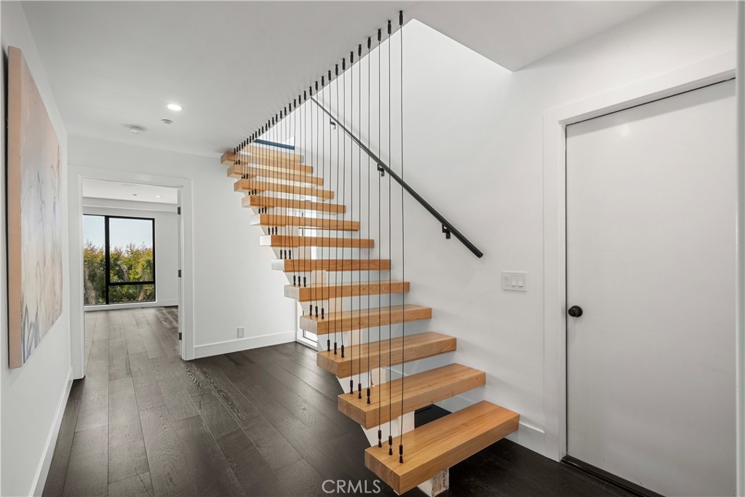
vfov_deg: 73.8
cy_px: 248
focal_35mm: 16
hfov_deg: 96.7
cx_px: 372
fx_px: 331
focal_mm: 16
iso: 100
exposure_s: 1/2.5
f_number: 11
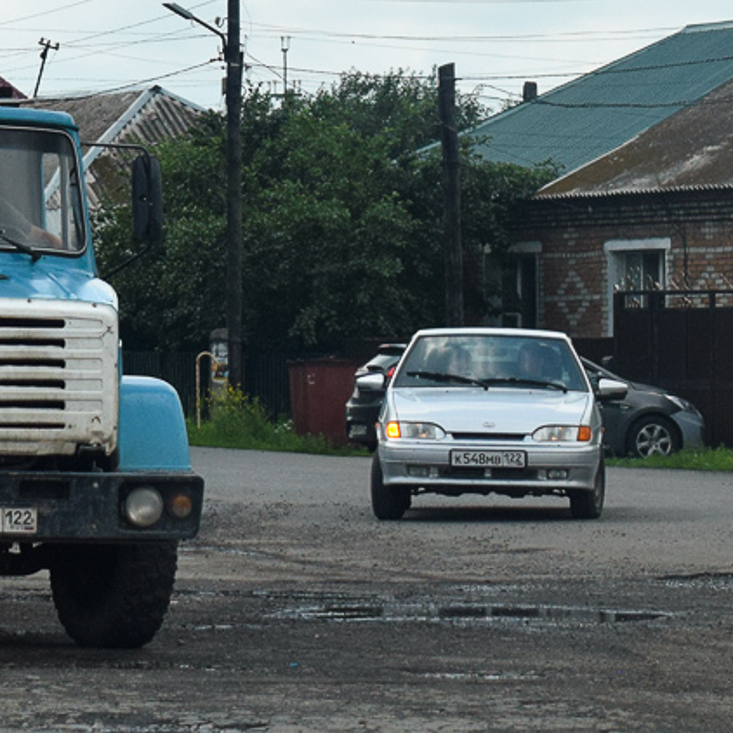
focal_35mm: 199
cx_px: -155
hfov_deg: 8.7
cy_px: 175
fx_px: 4772
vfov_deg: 8.8
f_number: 6.3
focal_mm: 55
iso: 400
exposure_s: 1/1250
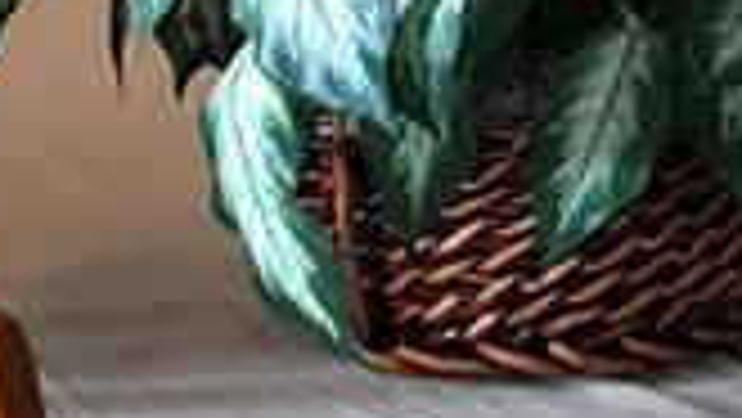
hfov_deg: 11.0
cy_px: -454
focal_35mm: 196
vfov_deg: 6.0
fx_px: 3858
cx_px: 477
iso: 100
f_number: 1.8
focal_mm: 3.99
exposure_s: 1/8
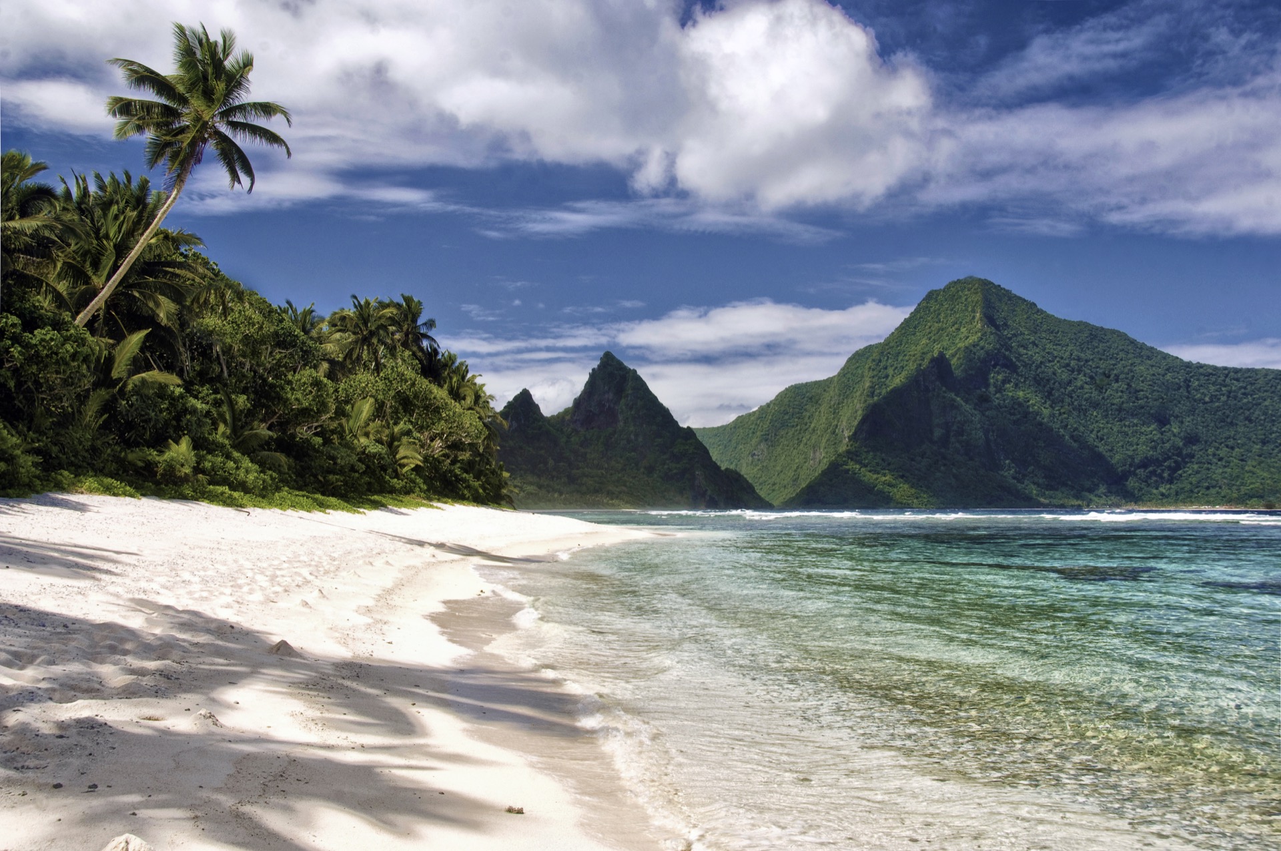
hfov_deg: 57.3
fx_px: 1173
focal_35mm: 33
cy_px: 426
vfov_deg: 39.9
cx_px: 640
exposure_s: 1/45
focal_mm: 22
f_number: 13
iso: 100
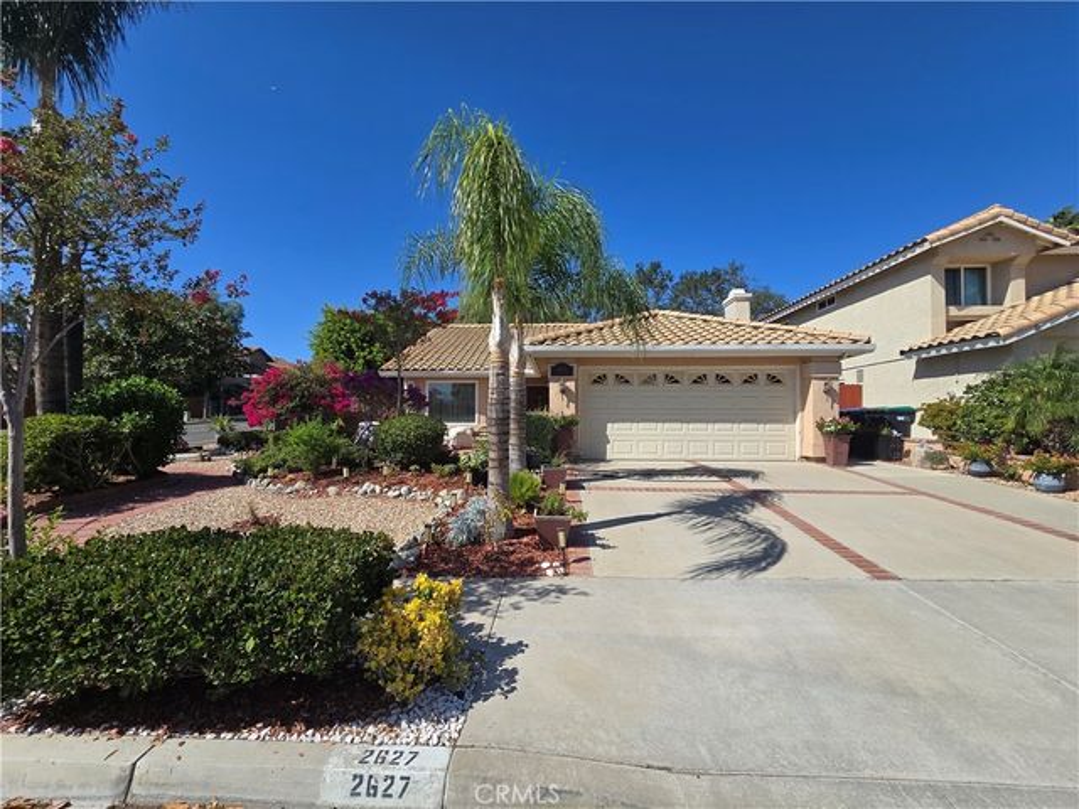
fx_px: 405
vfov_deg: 89.9
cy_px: 404
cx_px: 540
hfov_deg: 106.2
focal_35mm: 13
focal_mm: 2.2
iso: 50
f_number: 2.2
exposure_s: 1/2835
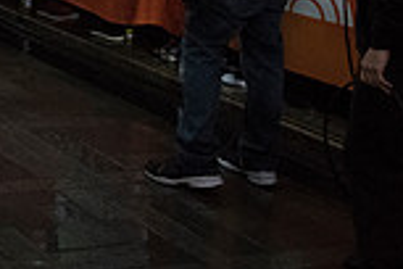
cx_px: -316
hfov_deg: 18.0
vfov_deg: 13.7
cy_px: -181
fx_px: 1019
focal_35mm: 91
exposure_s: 1/500
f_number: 11
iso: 10000
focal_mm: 24
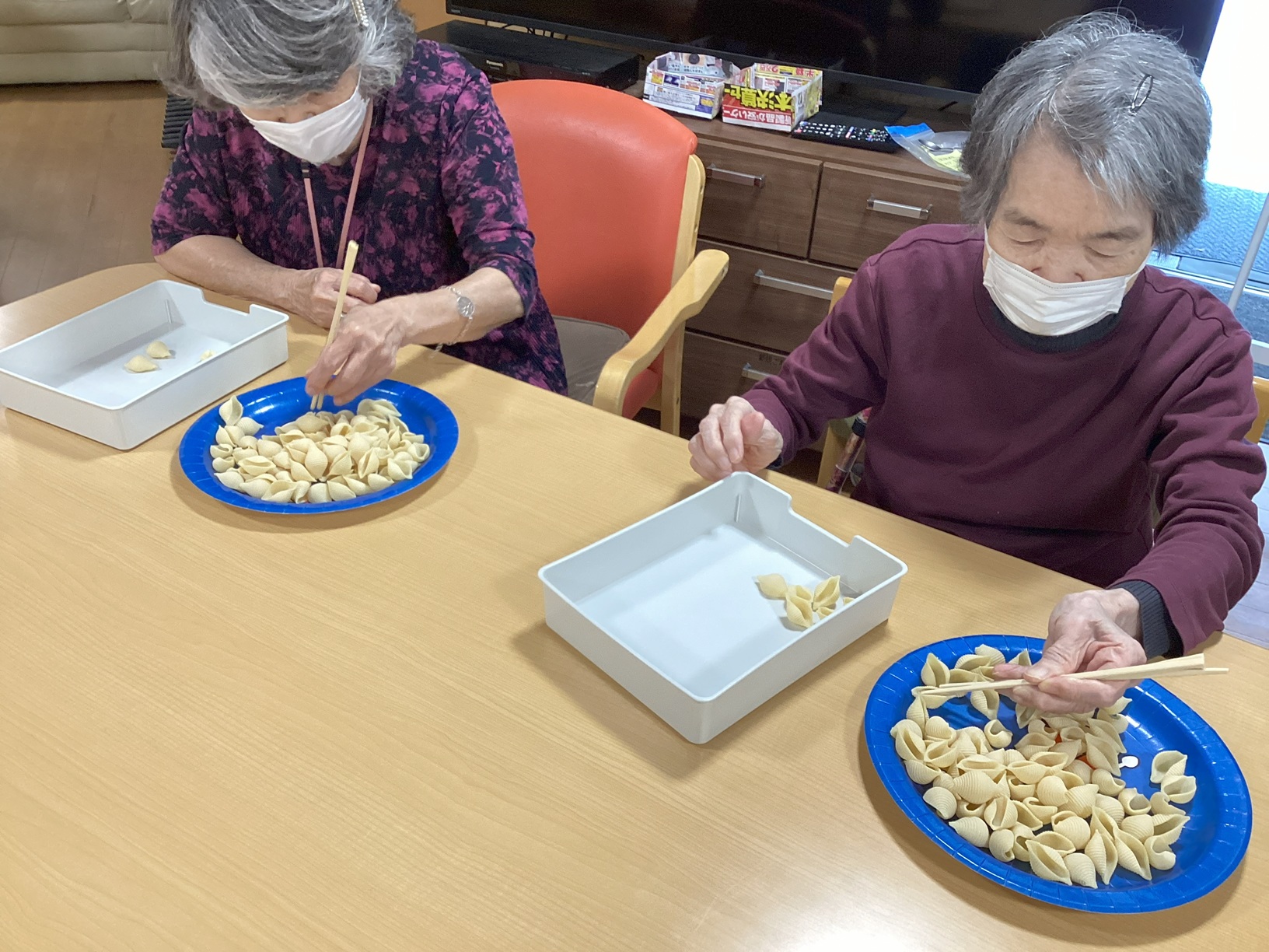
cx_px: 634
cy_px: 476
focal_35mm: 31
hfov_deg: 58.4
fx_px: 1136
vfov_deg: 45.4
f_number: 2.4
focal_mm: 3.3
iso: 125
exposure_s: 1/50
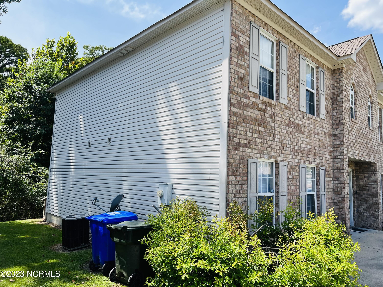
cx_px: 192
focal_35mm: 26
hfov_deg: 67.3
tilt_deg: +6.7
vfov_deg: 53.1
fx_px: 288
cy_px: 144
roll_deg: -1.3
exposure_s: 1/2123
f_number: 1.5
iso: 50
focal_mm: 5.7
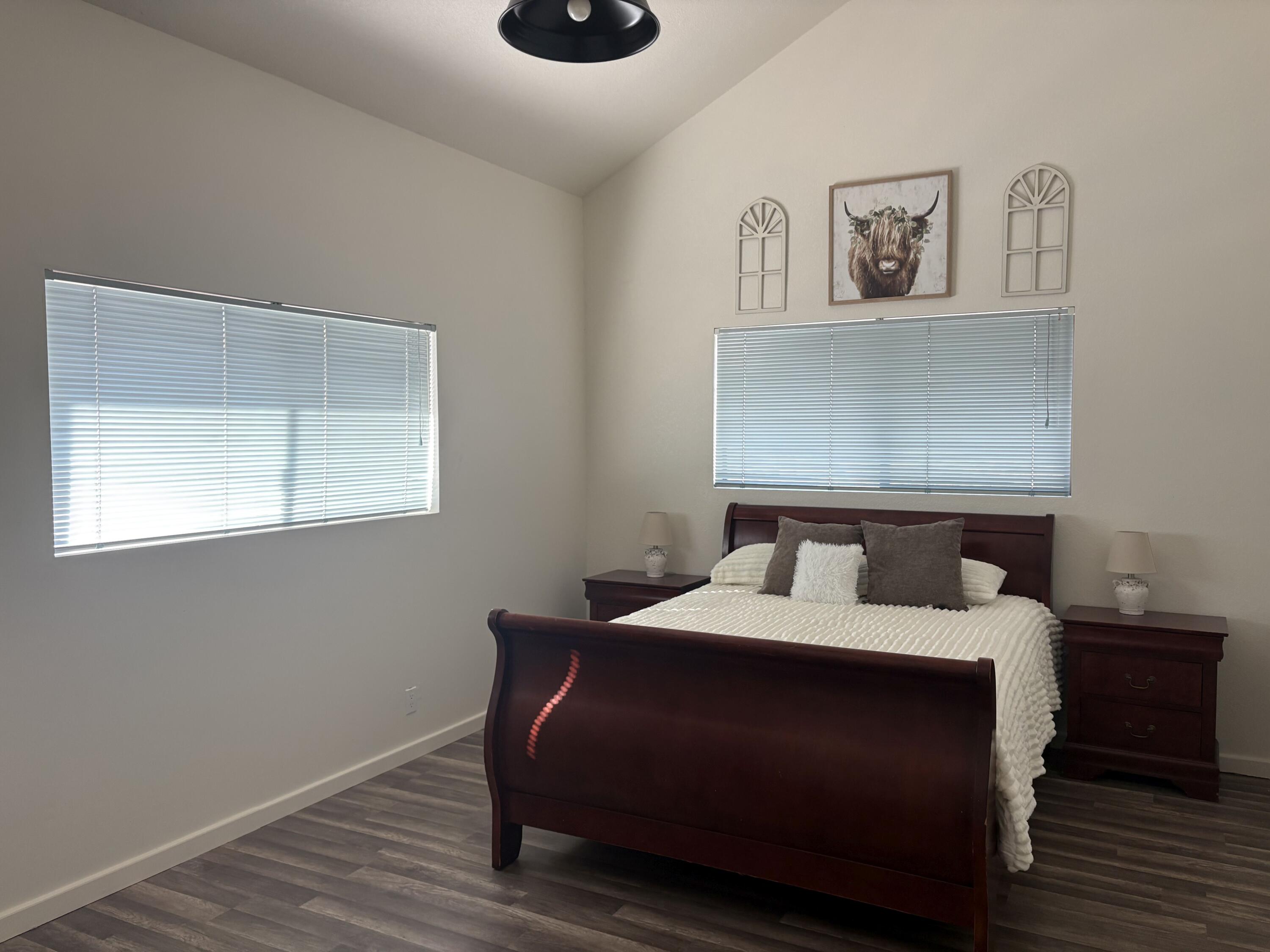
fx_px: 954
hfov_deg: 67.3
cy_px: 476
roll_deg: +0.4
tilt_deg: -2.2
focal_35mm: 26
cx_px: 635
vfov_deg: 53.1
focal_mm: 5.96
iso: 125
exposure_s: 1/120
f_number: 1.6
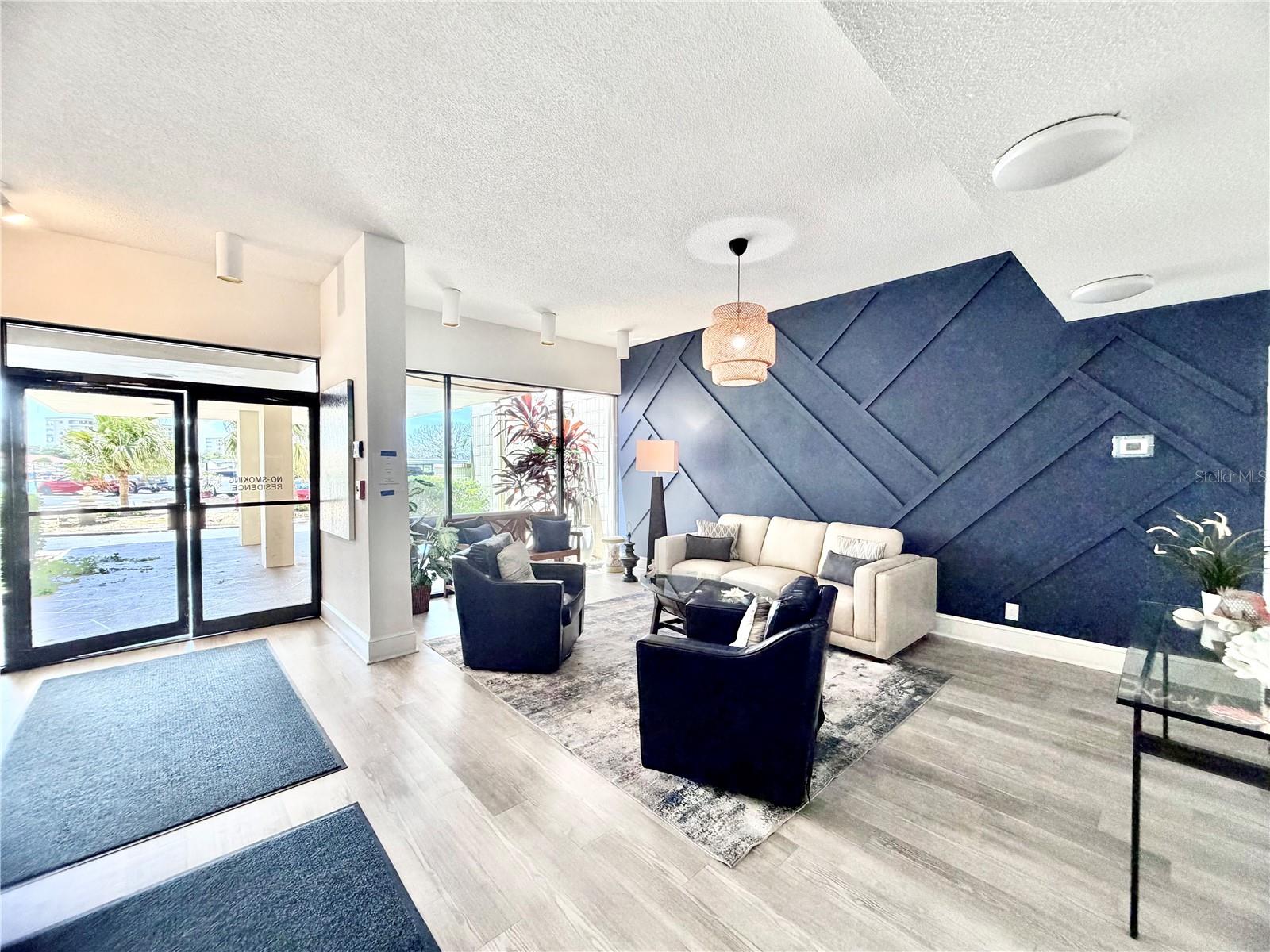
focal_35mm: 14
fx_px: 514
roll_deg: +0.3
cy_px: 476
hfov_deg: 102.1
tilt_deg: -1.3
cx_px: 635
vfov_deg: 85.7
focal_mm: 2.22
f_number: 2.2
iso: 320
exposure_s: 1/104
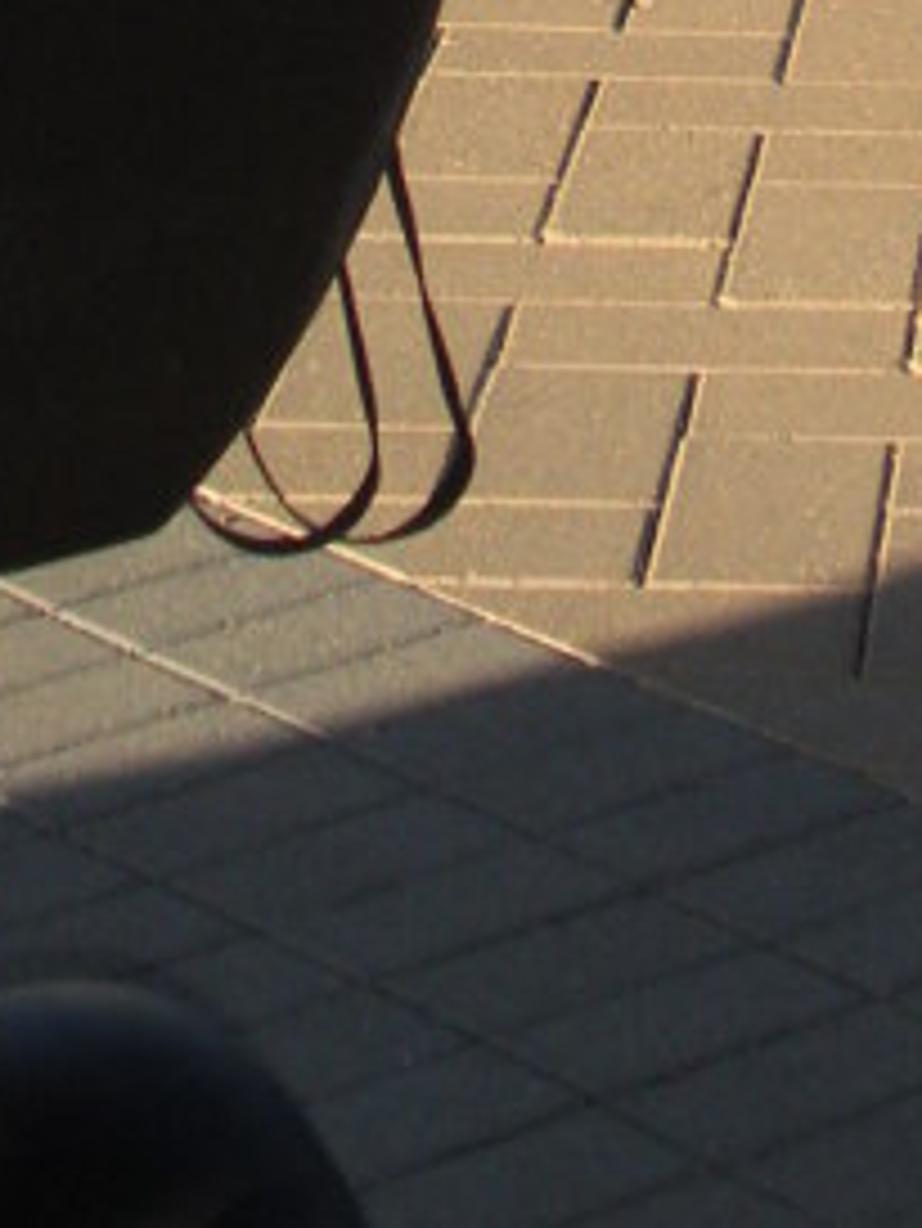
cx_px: 980
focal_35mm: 180
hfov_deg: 8.2
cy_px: -1442
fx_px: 6387
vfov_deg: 10.0
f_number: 3.5
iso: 88
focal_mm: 6.3
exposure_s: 1/392
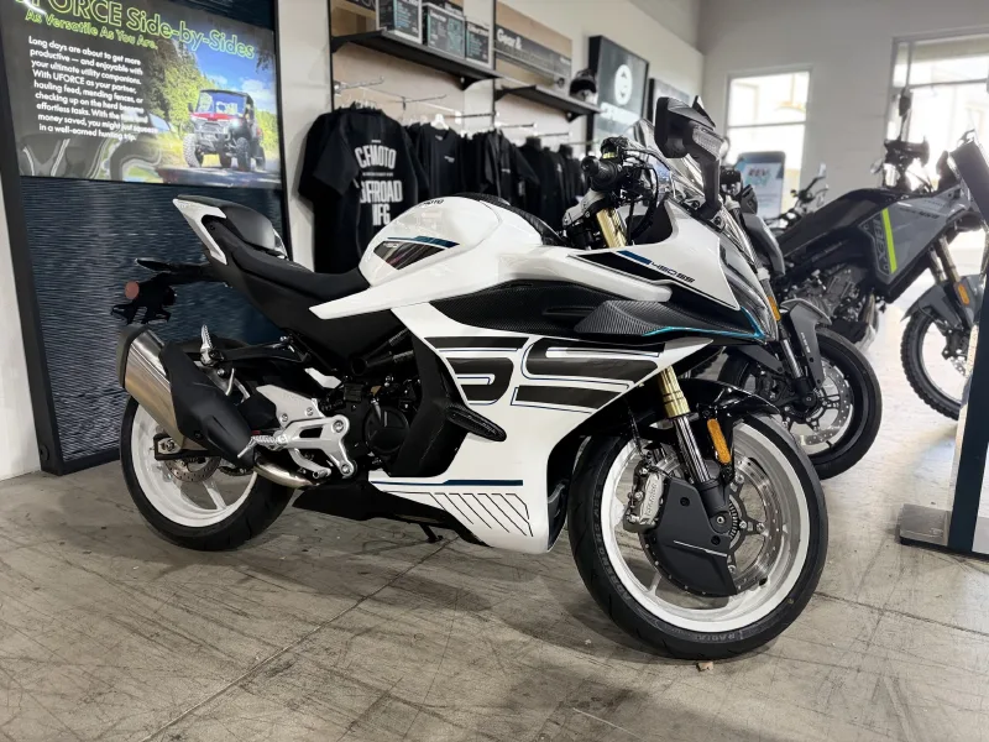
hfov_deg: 71.6
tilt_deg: -11.3
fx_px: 686
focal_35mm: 24
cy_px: 371
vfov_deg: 56.8
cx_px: 494
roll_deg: +0.6
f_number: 1.78
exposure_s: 1/98
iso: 200
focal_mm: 6.76
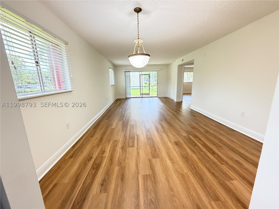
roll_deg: +1.5
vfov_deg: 85.7
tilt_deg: -11.3
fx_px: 113
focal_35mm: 14
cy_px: 104
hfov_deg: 102.1
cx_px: 140
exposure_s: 1/60
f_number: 2.2
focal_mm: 2.22
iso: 320
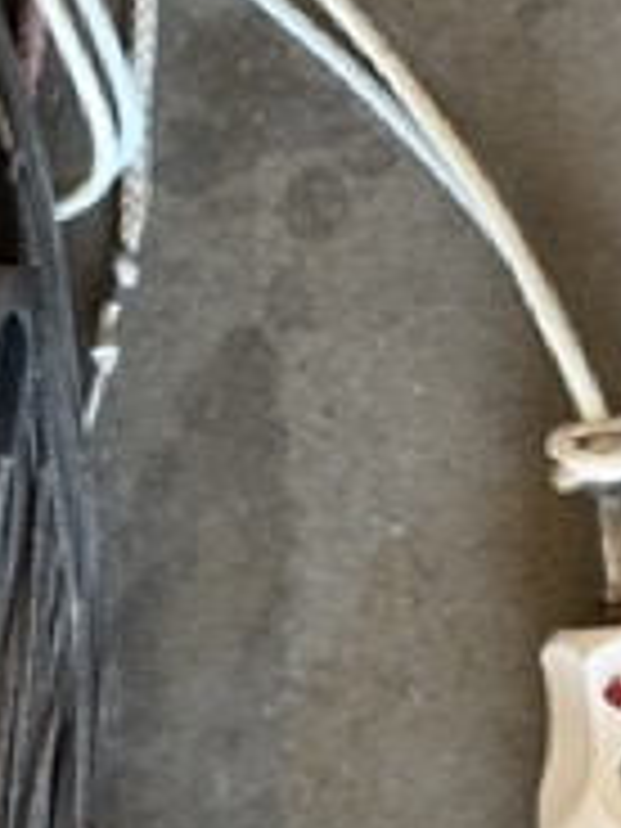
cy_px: 562
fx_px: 3995
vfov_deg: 11.8
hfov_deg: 8.9
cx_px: 54
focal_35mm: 167
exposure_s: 1/60
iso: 125
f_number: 1.78
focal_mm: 6.76
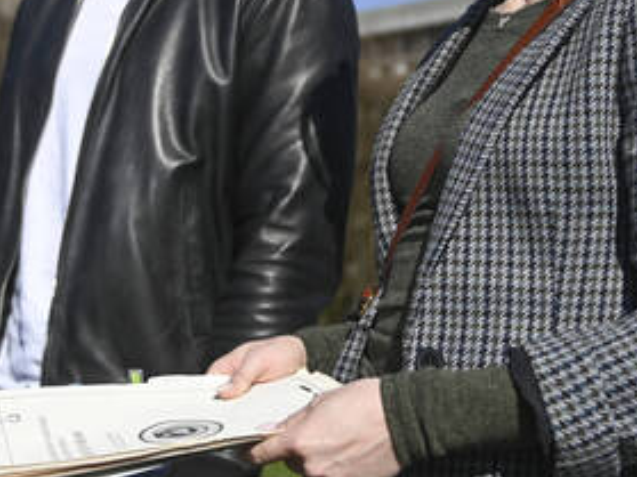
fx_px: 1472
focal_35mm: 80
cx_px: 374
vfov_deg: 18.2
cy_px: 62
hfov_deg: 24.4
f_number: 2.8
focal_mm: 31
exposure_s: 1/4000
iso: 100
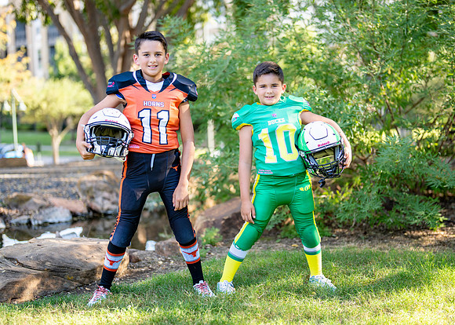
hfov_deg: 31.0
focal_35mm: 64
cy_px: 170
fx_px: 821
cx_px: 241
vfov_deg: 22.4
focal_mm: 50
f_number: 1.2
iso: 100
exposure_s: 1/800
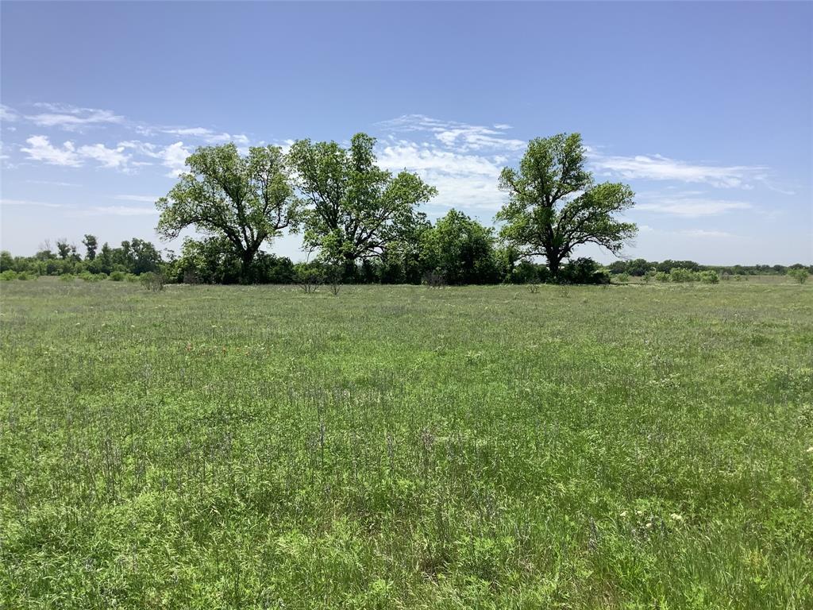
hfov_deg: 58.4
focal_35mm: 31
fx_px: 728
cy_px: 305
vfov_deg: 45.4
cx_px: 406
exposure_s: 1/1359
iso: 25
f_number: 2.4
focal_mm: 3.3
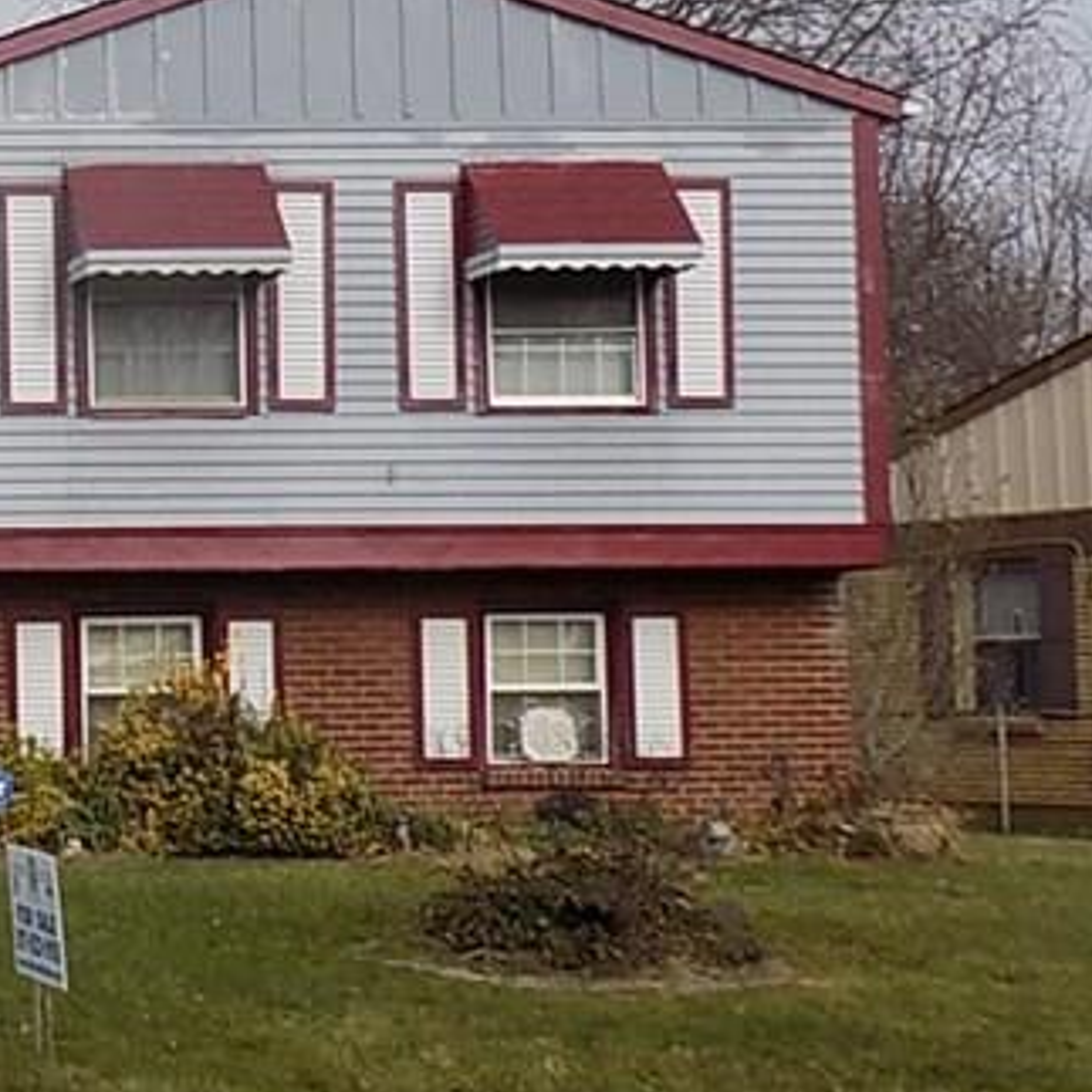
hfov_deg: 18.2
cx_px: -581
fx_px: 2998
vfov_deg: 20.6
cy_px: 527
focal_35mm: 84
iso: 80
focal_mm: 5.3
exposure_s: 1/1000
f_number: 3.3
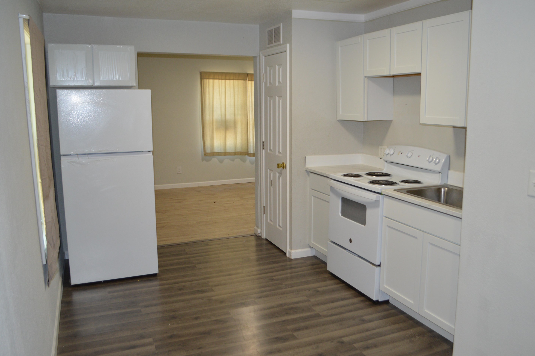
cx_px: 270
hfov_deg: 63.7
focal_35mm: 29
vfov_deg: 44.9
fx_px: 431
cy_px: 171
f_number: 3.5
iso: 400
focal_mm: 18
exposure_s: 1/60
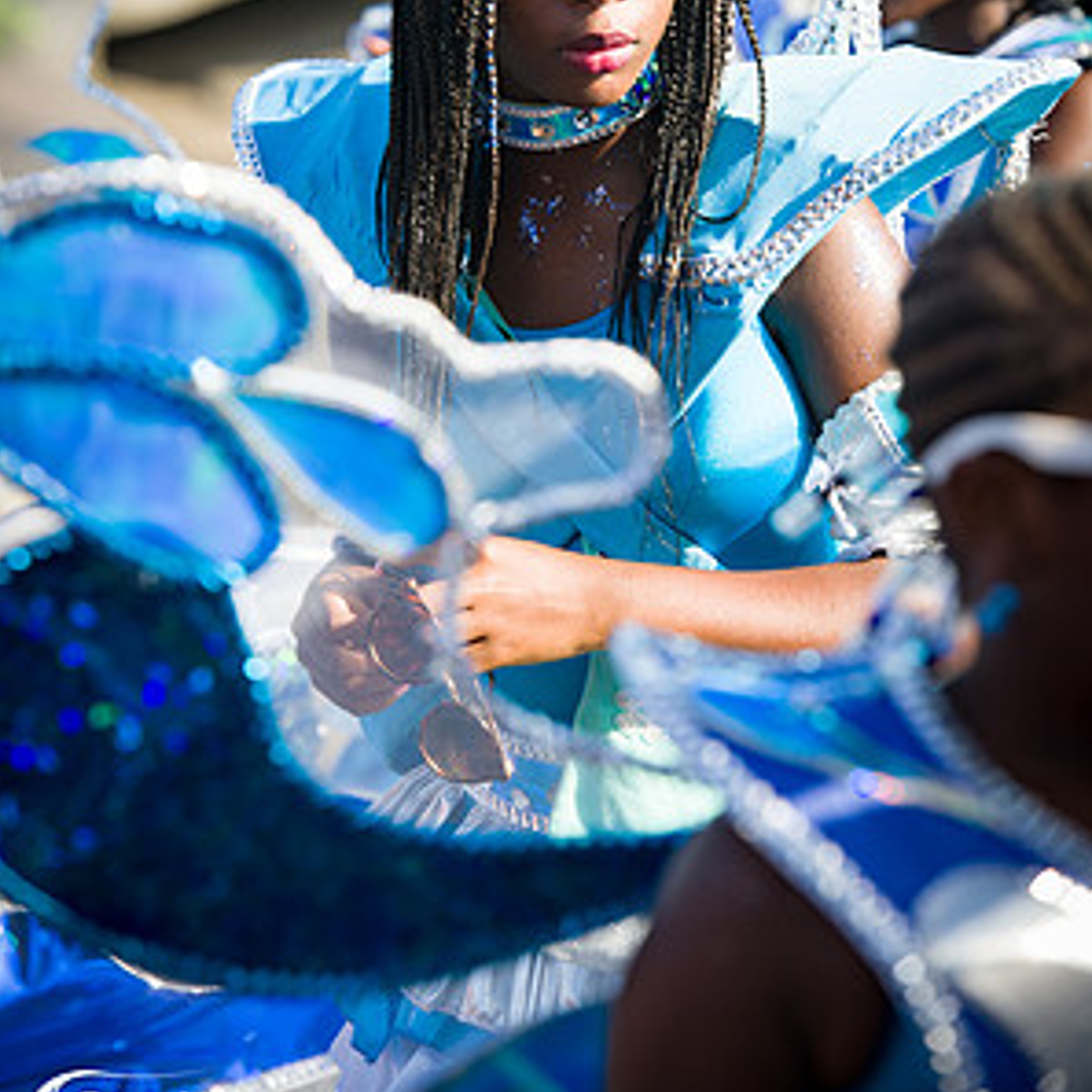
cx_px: 546
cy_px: 371
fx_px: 6888
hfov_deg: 9.1
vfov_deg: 9.1
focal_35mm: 193
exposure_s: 1/200
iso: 100
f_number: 5.6
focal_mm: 150
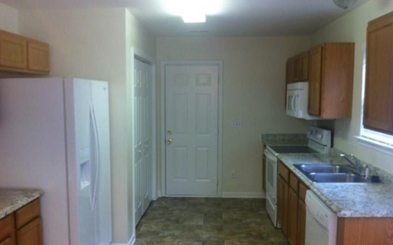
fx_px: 407
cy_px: 138
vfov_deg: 33.6
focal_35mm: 38
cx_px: 196
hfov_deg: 51.5
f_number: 2.8
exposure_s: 1/17
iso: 100
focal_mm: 3.85
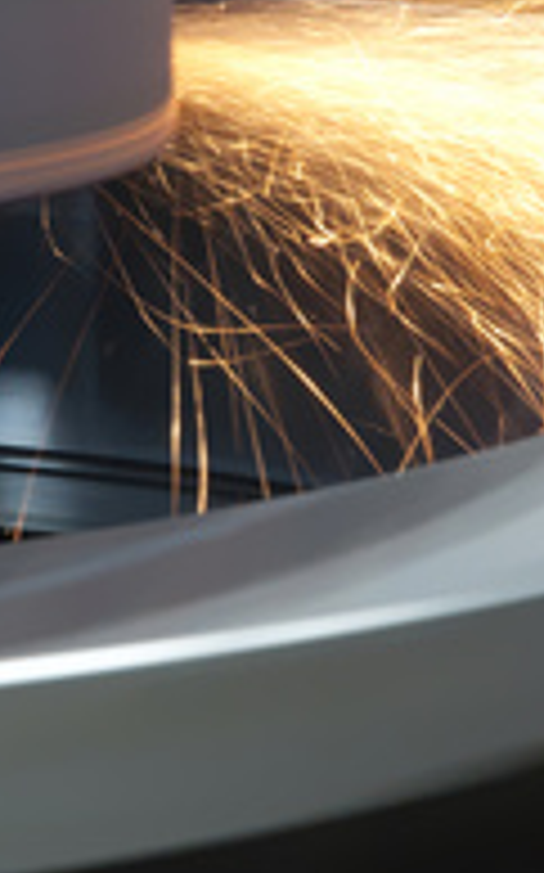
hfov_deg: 4.6
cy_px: 315
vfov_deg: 7.4
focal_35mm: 284
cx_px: 227
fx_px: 6750
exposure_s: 1/8
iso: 1000
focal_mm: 85
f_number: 22
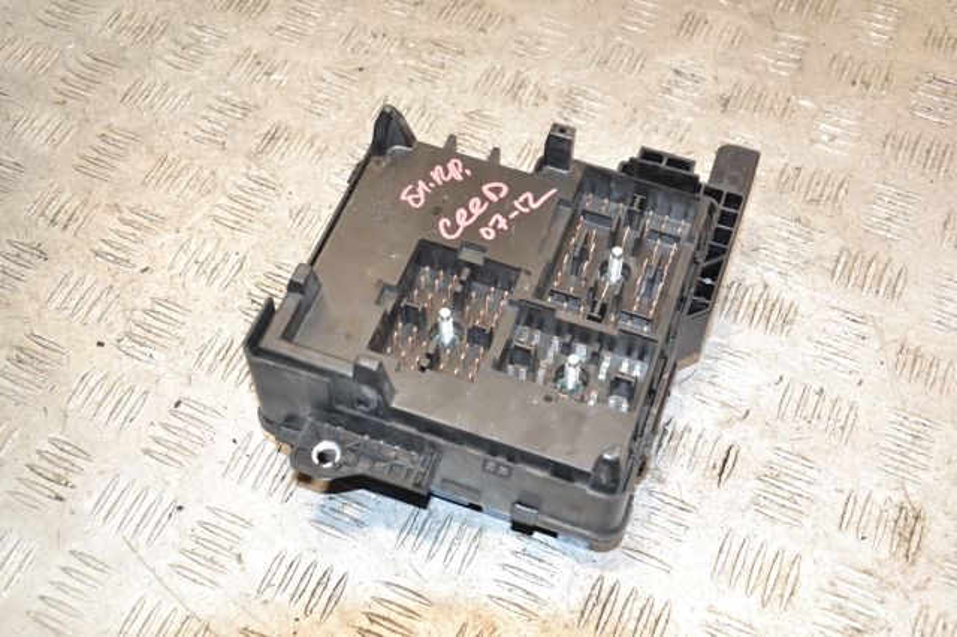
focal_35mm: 45
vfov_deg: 29.8
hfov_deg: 43.6
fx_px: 1196
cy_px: 318
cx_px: 478
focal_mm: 30
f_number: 5
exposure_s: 1/125
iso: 800
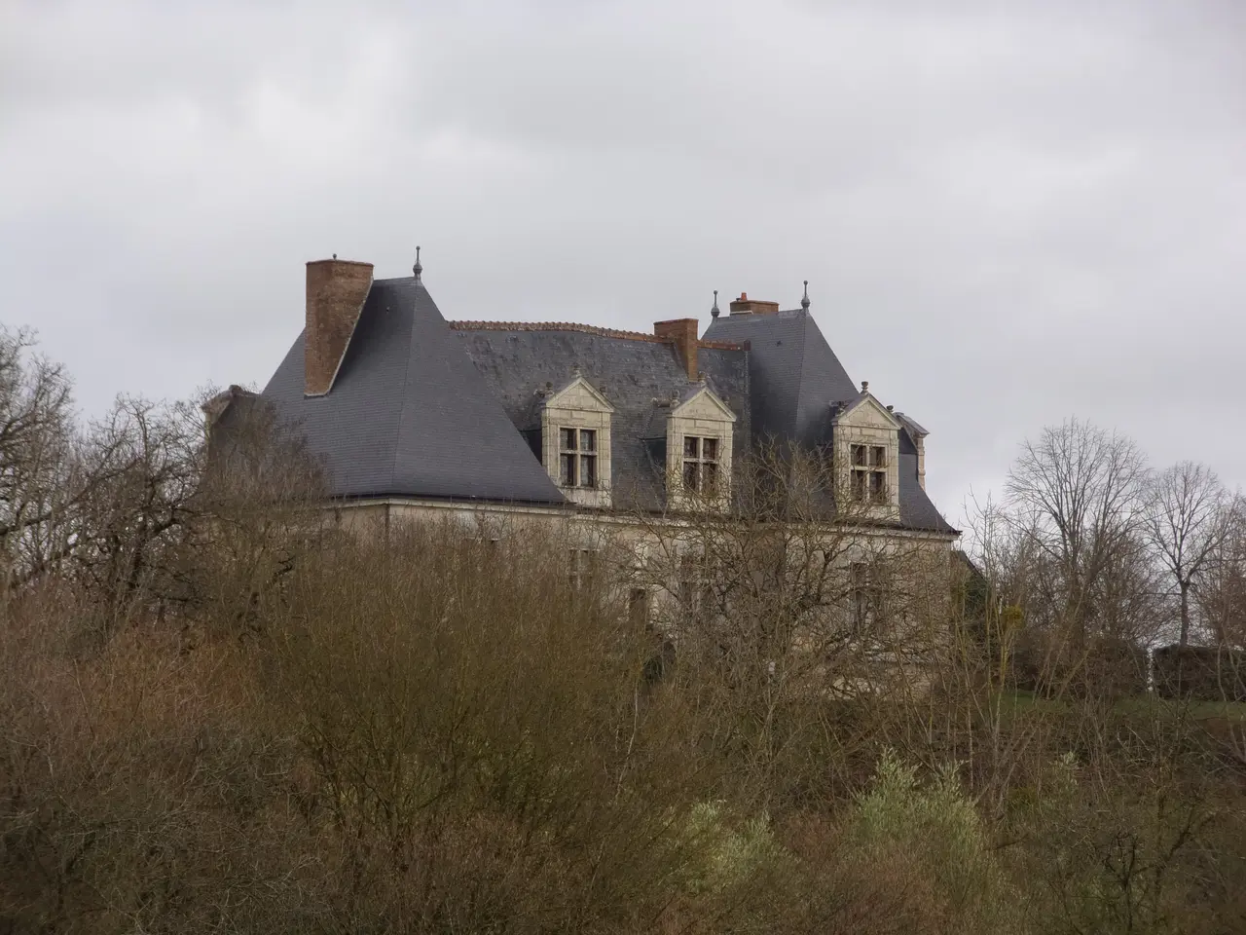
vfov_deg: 7.4
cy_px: 468
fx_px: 7199
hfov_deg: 9.9
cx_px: 623
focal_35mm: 200
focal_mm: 35.8
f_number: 5
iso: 80
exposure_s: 1/300
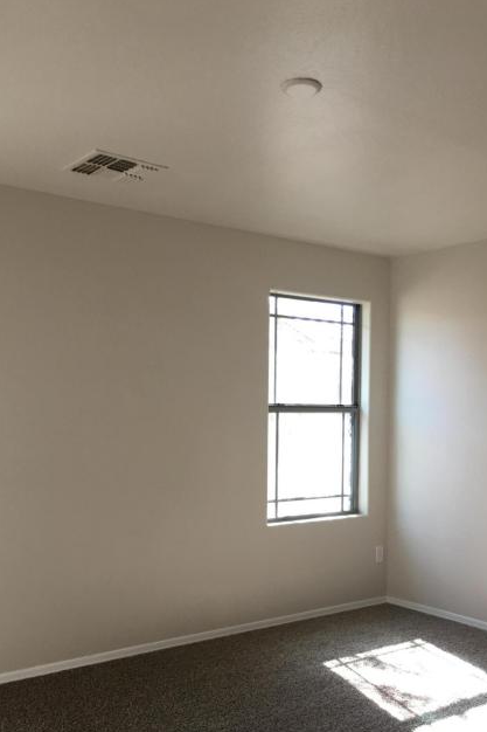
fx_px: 751
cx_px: 259
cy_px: 426
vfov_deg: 51.7
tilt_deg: -0.9
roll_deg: -0.6
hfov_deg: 35.9
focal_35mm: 37
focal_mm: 4.15
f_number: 2.2
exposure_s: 1/30
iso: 40
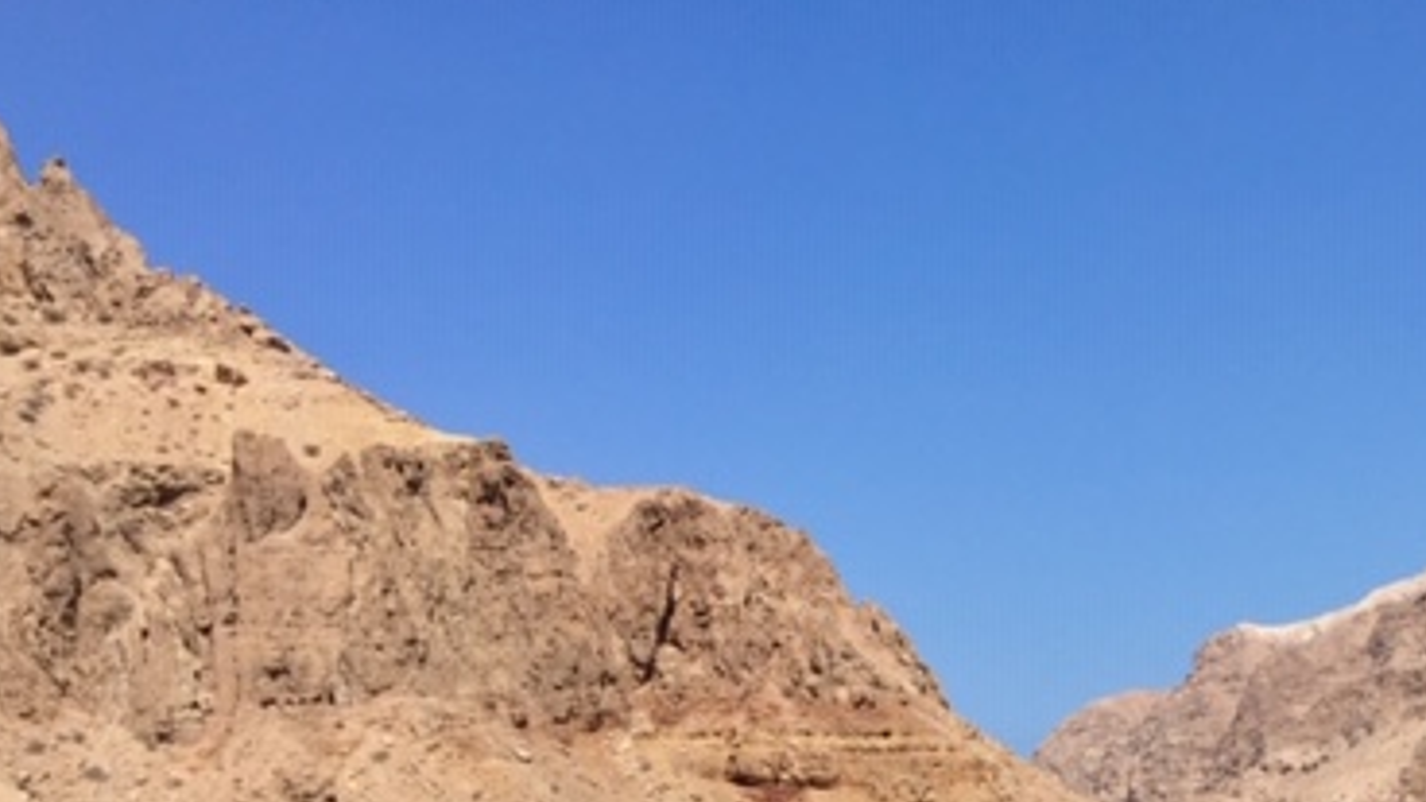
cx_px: 1166
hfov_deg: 36.4
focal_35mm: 55
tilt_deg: -0.2
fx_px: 2080
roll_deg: +0.9
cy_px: 903
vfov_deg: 20.7
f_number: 2.2
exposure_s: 1/2825
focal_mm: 4.15
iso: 32
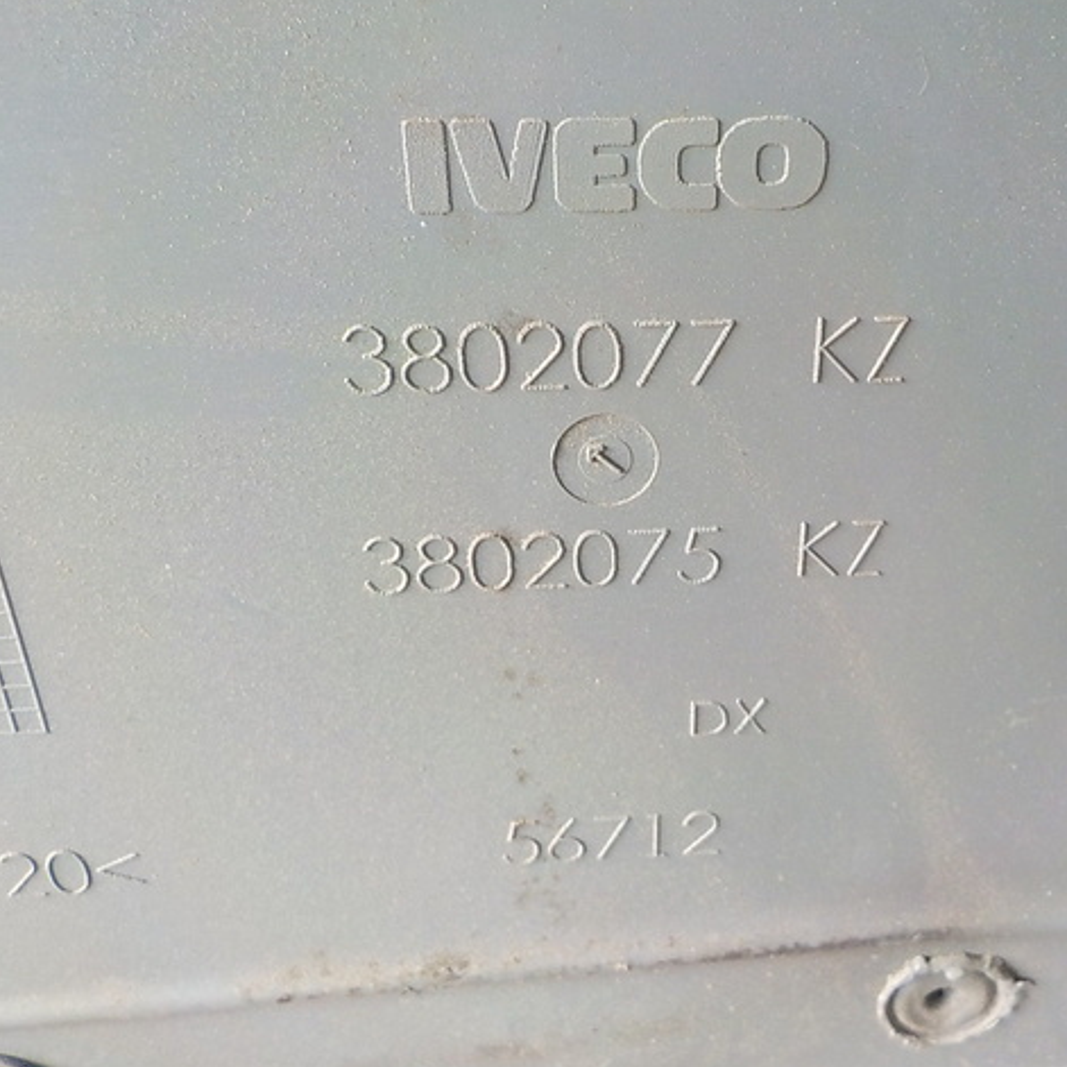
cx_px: 671
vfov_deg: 46.0
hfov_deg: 45.6
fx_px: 1255
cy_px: 530
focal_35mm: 36
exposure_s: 1/30
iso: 320
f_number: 3.3
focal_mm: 4.1
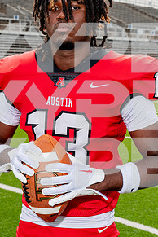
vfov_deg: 23.1
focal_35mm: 88
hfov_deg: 15.5
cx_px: 67
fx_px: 579
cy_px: 106
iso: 100
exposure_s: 1/250
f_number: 8
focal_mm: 57
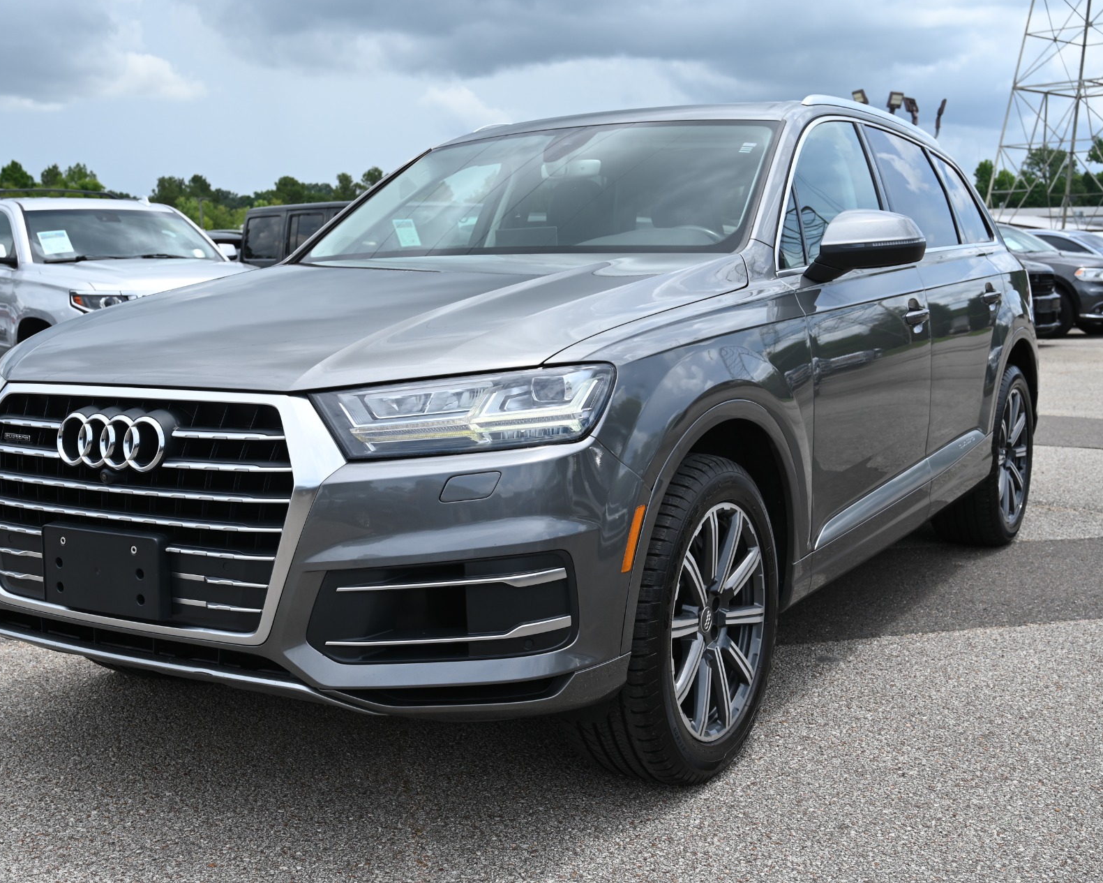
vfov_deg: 36.5
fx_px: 1339
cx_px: 470
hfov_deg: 44.7
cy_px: 438
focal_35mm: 41
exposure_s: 1/320
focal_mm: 36
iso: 100
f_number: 6.3
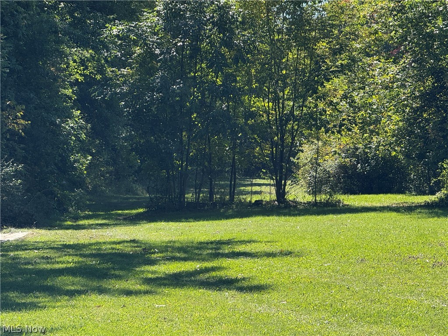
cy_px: 168
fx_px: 1553
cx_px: 224
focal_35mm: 120
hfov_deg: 16.4
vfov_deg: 12.3
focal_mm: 15.66
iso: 64
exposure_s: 1/776
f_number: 2.8
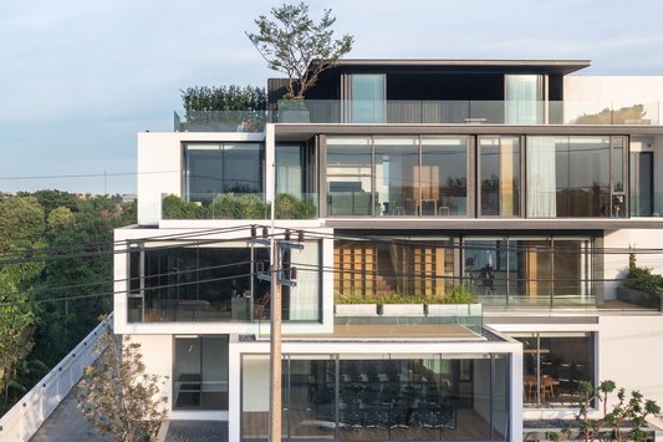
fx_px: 773
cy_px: 220
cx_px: 250
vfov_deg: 31.9
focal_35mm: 42
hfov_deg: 46.0
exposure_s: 1/320
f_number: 5
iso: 100
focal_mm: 10.26
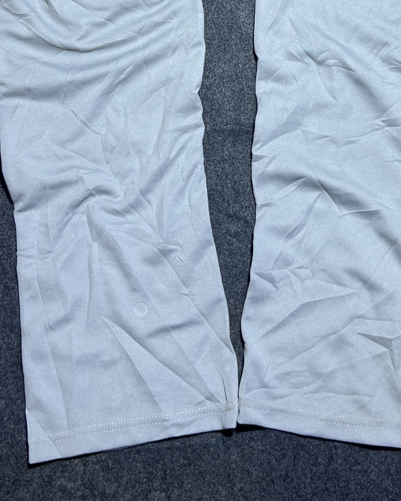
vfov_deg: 34.0
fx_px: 771
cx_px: 235
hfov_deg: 29.1
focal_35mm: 52
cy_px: 48
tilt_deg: -58.5
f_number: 1.5
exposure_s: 1/100
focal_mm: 5.7
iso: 64
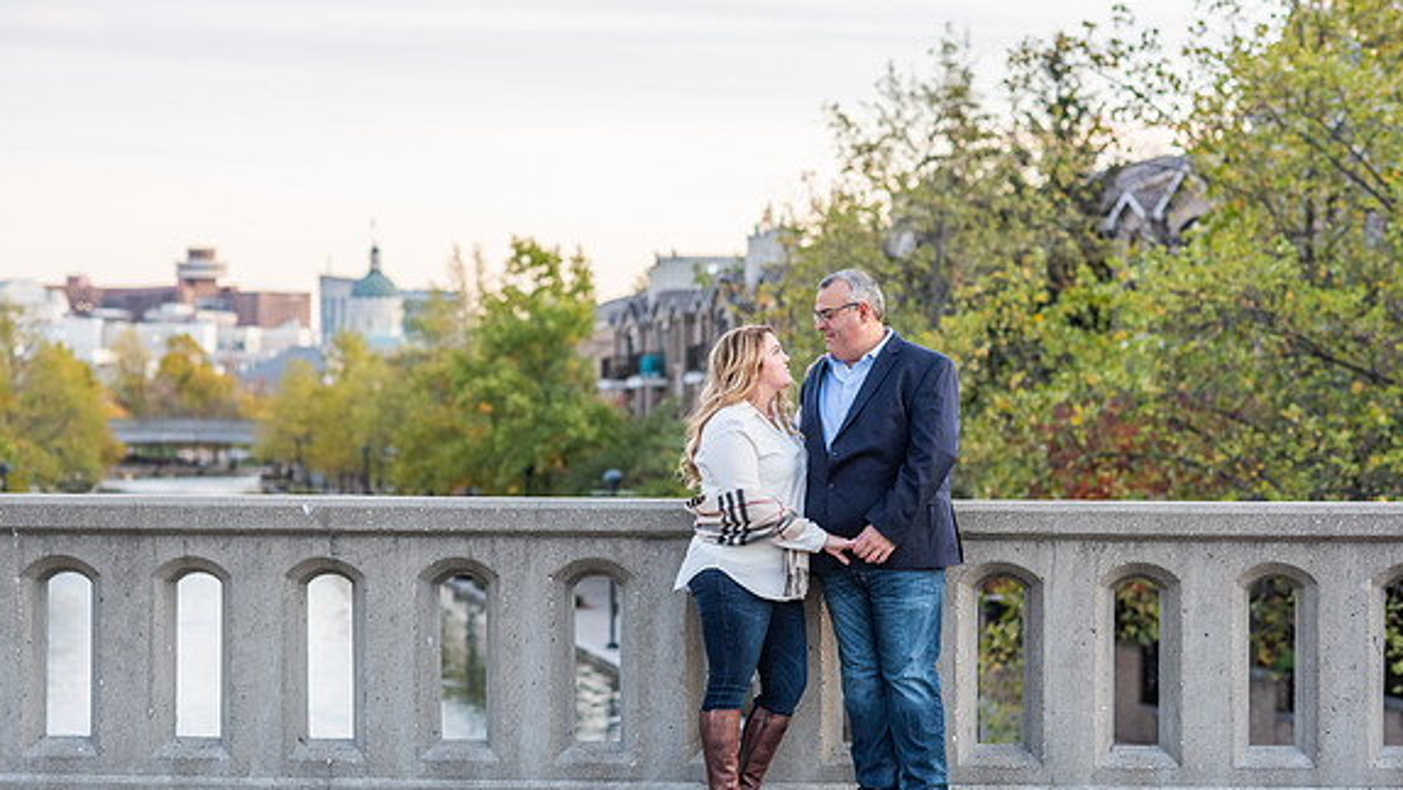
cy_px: 412
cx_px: 702
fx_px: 3460
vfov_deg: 13.0
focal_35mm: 93
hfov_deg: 22.9
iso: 1000
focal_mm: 85
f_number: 3.2
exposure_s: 1/250
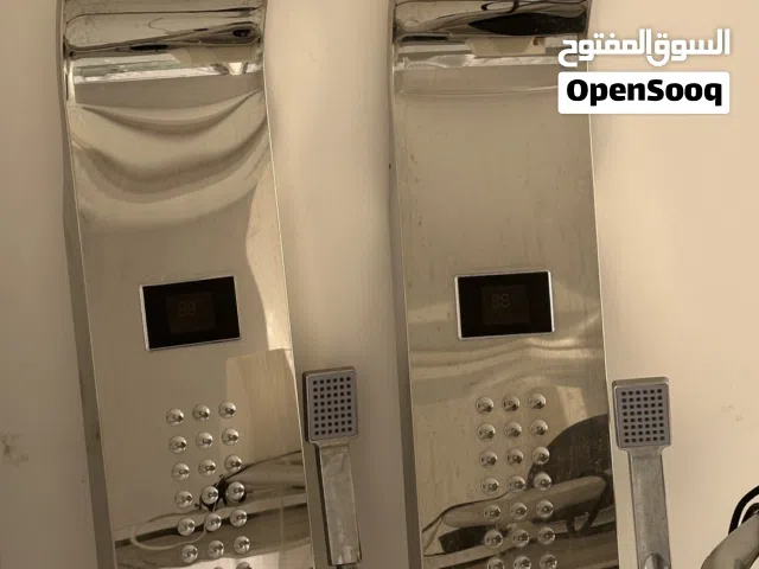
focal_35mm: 48
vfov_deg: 30.3
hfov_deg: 39.7
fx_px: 1052
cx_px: 380
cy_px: 284
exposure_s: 1/114
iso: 80
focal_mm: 6.86
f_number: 1.78
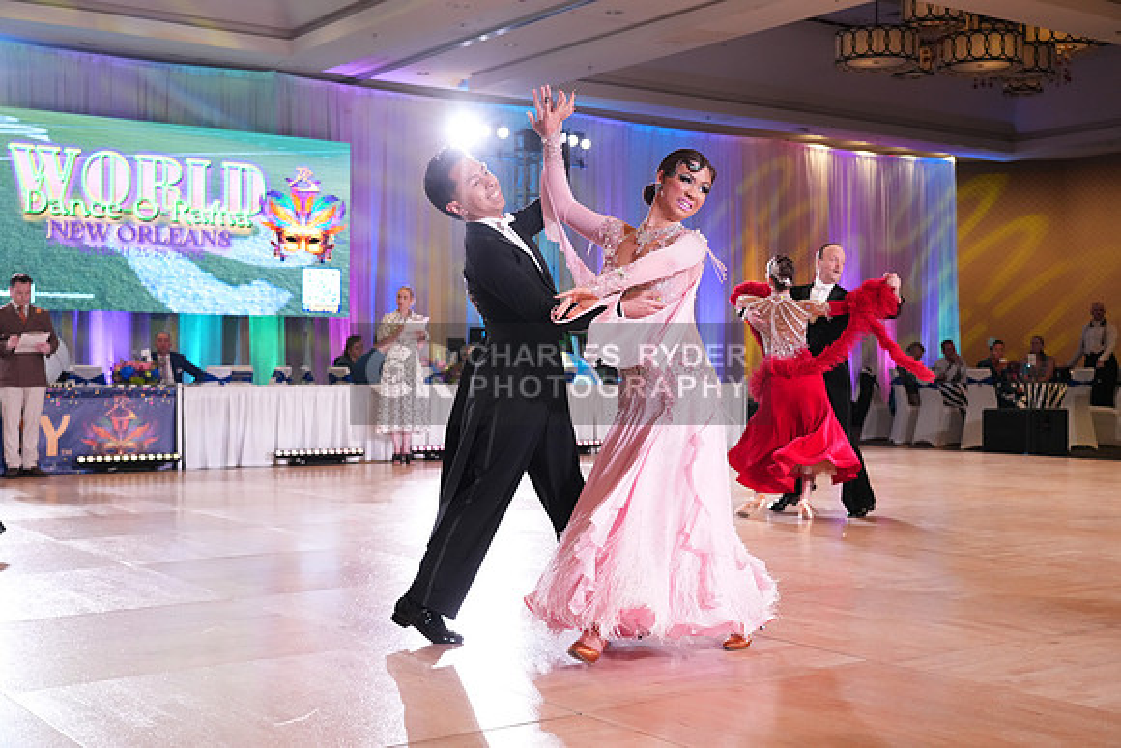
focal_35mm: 44
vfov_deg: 30.5
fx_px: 1370
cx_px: 560
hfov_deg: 44.5
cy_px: 374
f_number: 4
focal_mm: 44
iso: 3200
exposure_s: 1/500
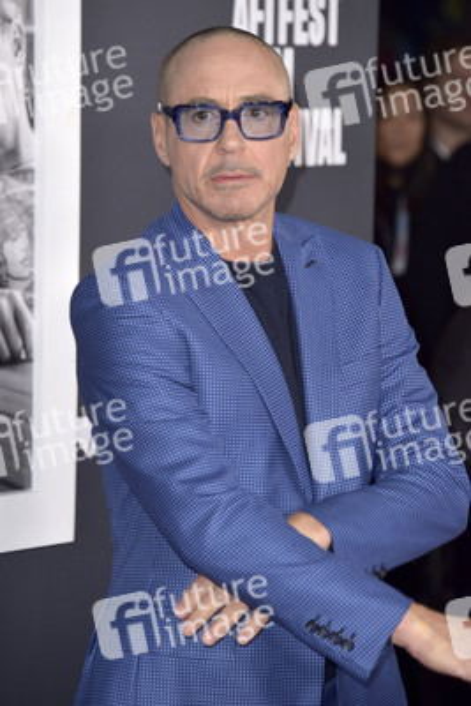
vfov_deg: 10.3
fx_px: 3921
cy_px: 353
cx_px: 236
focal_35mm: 200
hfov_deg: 6.9
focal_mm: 200
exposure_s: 1/200
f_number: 6.3
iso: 1250
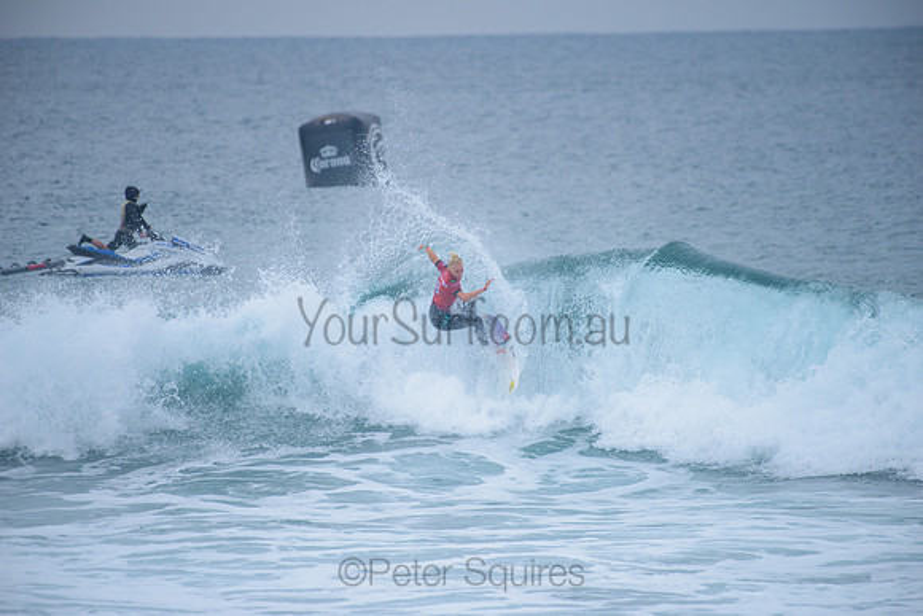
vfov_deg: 2.8
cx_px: 462
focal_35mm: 500
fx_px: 12822
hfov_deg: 4.1
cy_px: 308
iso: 400
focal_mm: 500
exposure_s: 1/2000
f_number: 5.6
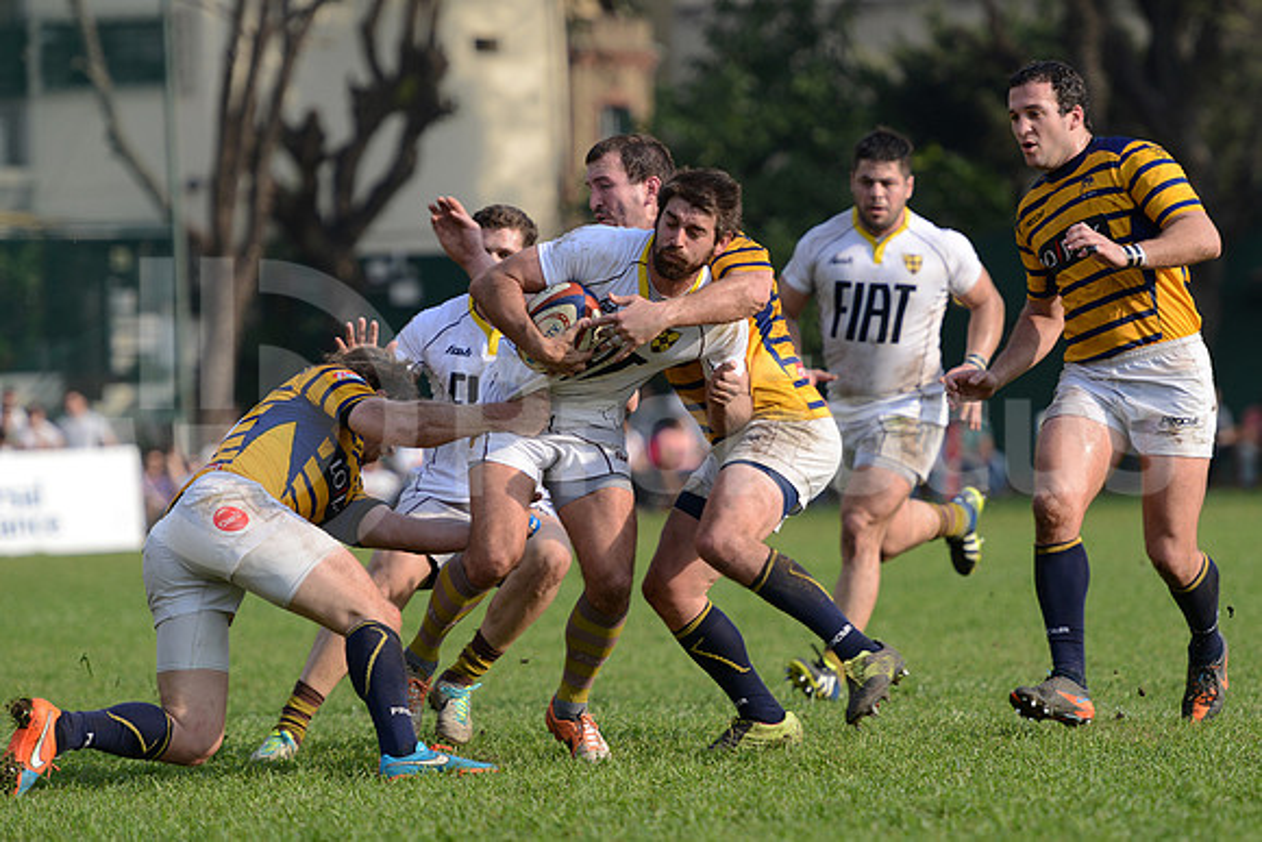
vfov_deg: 6.0
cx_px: 631
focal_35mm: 230
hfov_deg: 8.9
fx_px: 8064
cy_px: 421
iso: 320
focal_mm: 230
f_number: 4
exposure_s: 1/1250
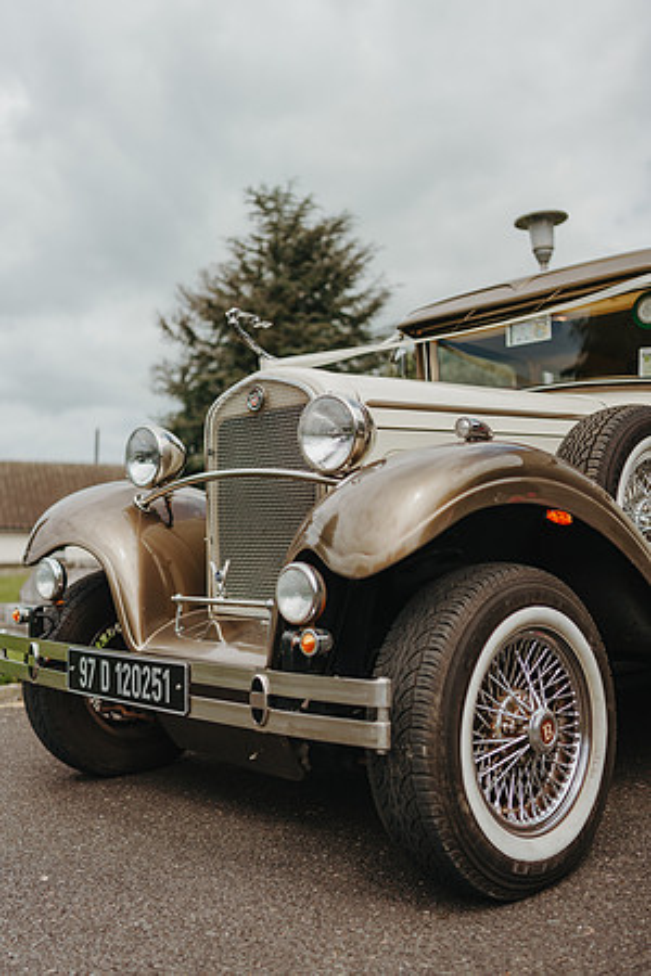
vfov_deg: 54.4
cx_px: 326
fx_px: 949
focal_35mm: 35
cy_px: 488
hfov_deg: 37.9
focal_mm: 35
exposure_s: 1/5000
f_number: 1.4
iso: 100
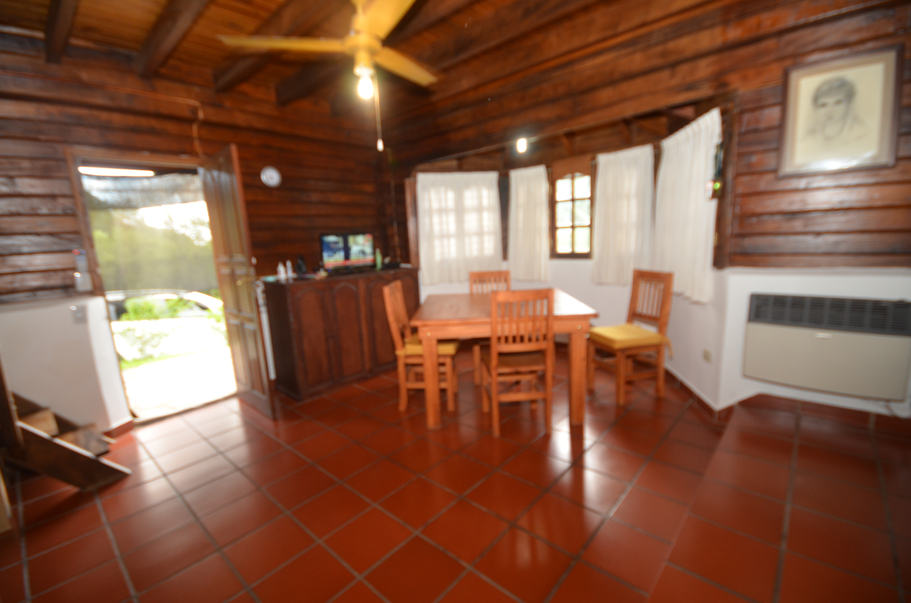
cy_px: 302
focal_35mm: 15
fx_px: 379
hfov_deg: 100.5
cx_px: 456
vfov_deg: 77.1
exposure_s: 1/60
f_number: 4
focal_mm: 10
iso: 500
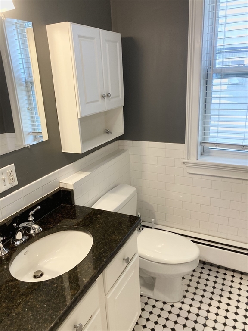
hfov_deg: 49.7
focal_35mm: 28
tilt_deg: -16.2
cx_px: 124
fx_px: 267
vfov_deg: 63.4
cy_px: 166
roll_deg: +2.7
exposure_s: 1/60
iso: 125
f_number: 1.8
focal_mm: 3.99
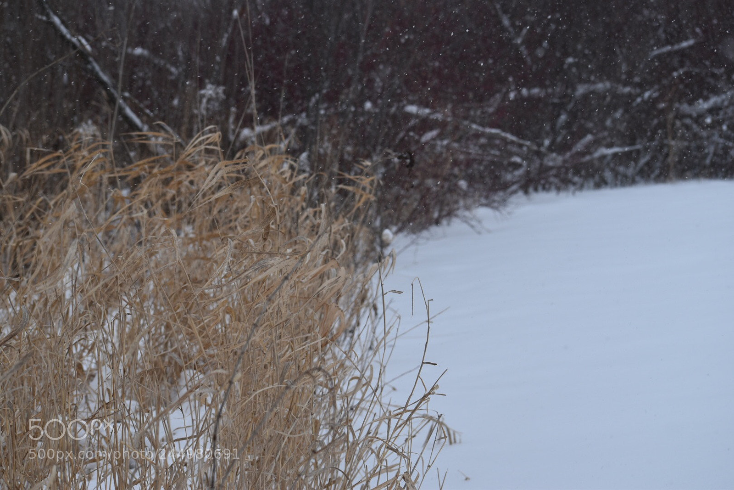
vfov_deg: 13.0
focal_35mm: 105
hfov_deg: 19.5
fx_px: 2141
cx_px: 367
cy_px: 245
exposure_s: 1/800
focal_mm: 70
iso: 200
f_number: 7.1
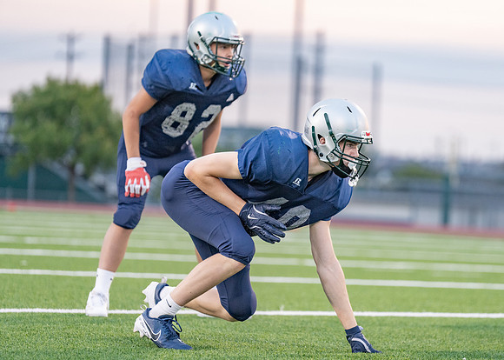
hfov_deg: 9.9
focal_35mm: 204
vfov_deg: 7.1
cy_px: 206
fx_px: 2912
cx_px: 312
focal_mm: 168
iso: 2000
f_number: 2.8
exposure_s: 1/1000
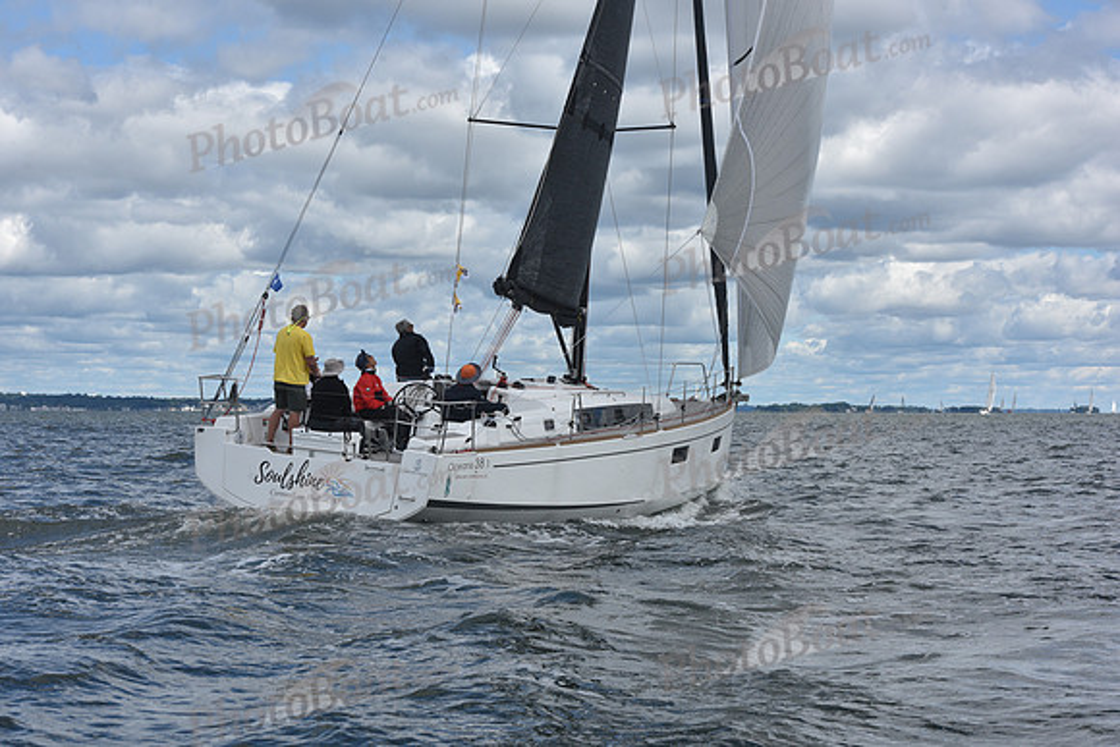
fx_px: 2334
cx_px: 560
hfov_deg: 27.0
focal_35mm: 75
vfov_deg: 18.2
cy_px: 374
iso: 250
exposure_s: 1/800
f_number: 10
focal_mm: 75
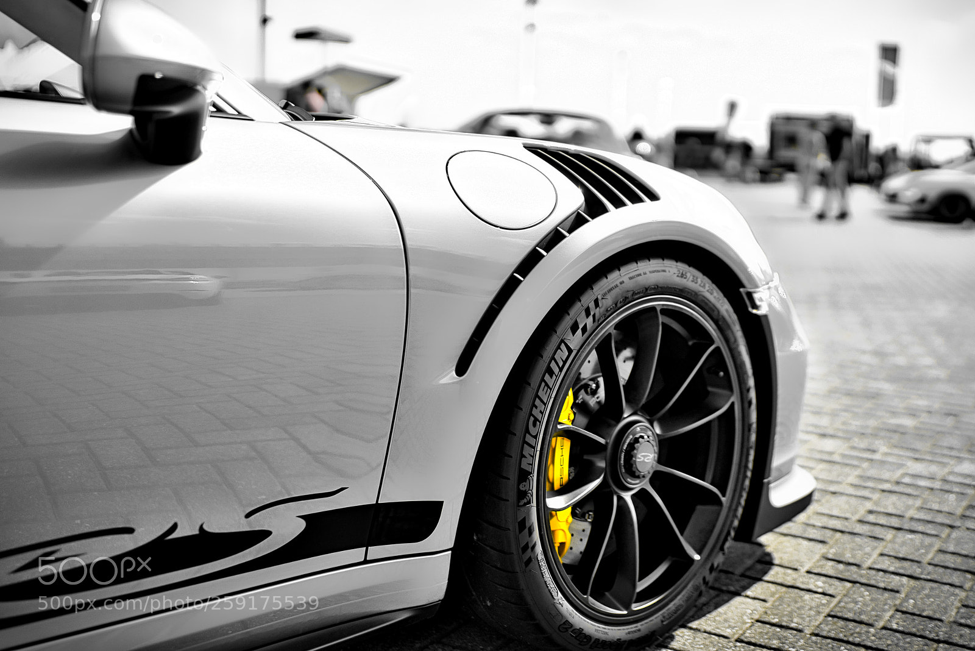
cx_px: 488
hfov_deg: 54.4
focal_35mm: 35
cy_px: 326
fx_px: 948
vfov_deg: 37.9
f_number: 1.4
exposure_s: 1/3200
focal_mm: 35
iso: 100
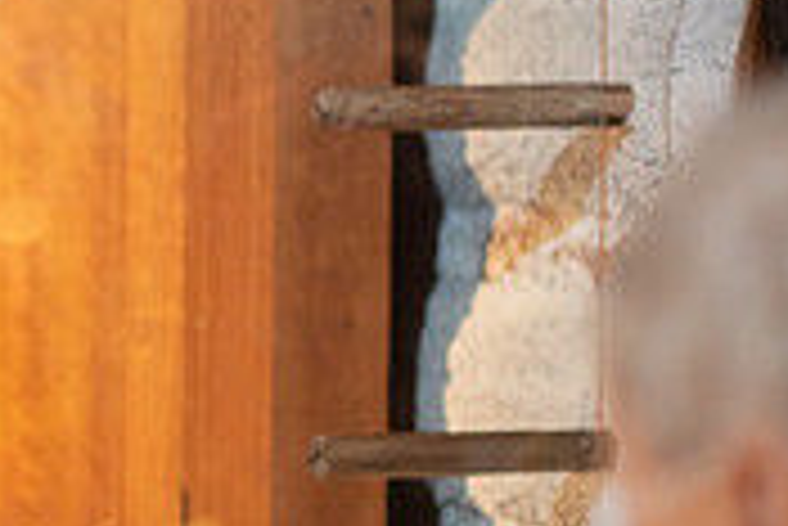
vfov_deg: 7.4
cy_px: 390
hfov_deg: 10.6
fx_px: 4097
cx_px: -345
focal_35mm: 187
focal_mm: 50
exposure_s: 1/200
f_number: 1.8
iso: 1000
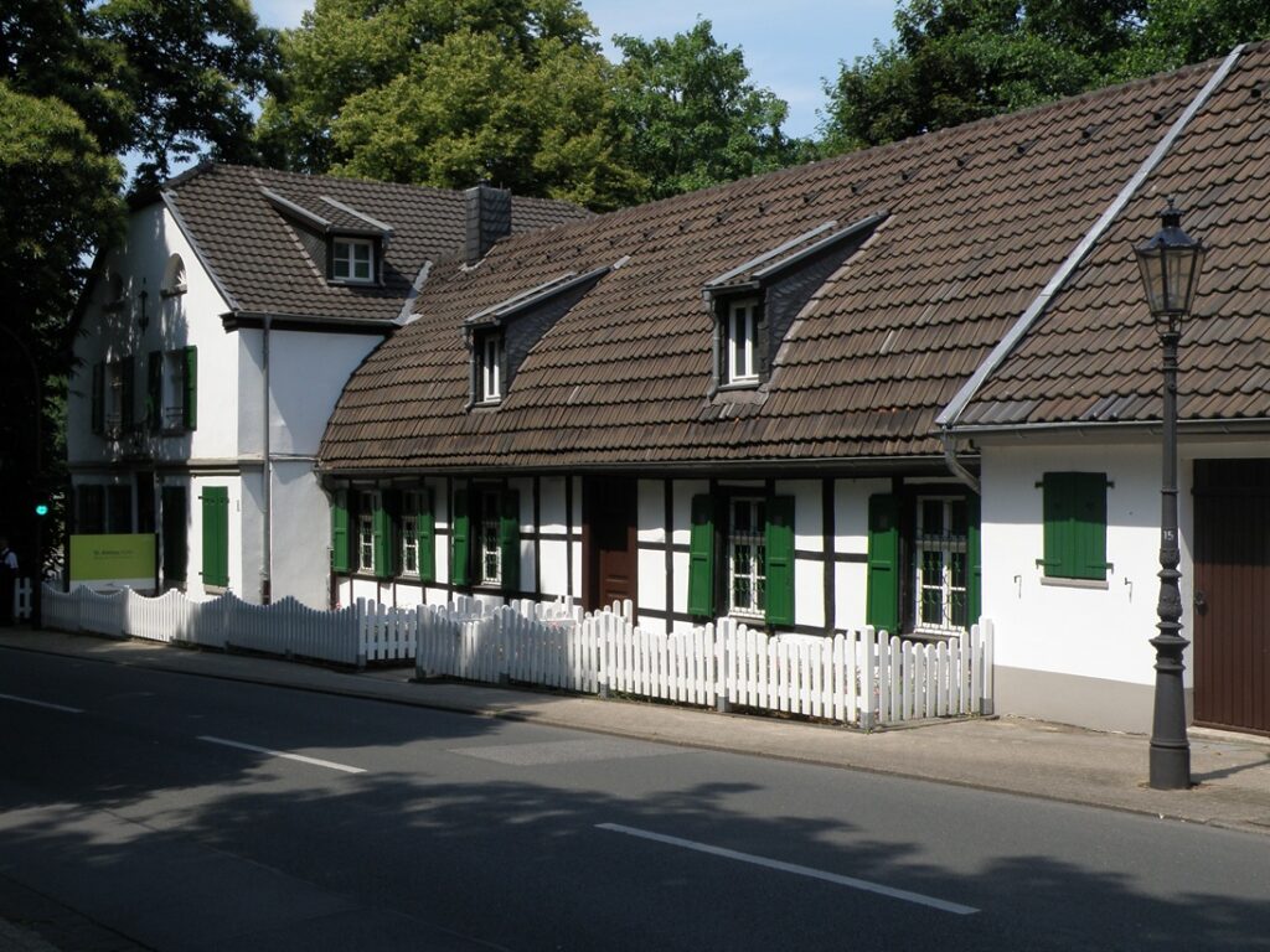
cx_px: 635
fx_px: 1724
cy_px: 476
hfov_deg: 40.4
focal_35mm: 47
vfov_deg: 30.9
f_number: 5.6
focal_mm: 8.46
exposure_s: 1/400
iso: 64
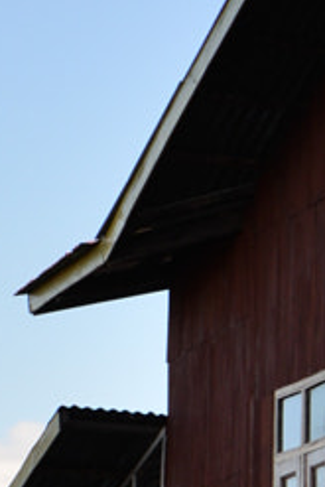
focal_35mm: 324
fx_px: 4381
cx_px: 928
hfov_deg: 4.1
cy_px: 942
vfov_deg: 6.2
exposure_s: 1/80
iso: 200
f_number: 7.1
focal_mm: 50
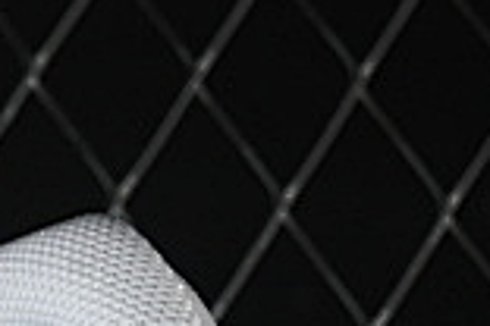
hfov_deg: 3.9
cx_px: -908
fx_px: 7050
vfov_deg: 2.6
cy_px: 1066
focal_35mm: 518
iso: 160
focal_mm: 50
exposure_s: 1/80
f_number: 7.1
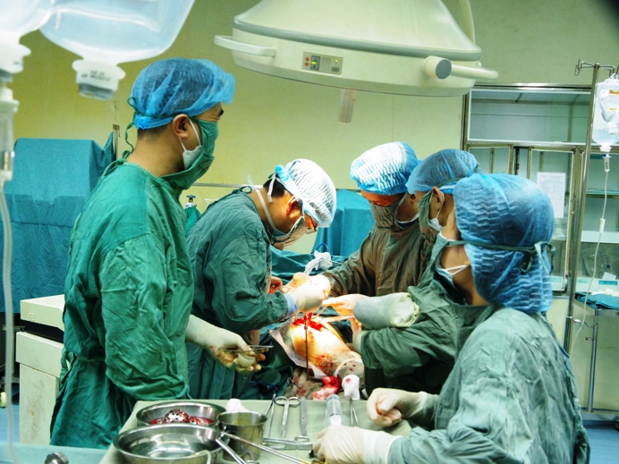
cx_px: 304
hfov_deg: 46.8
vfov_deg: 36.0
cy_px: 235
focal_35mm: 40
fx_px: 715
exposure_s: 1/100
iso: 6400
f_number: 8
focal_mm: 24
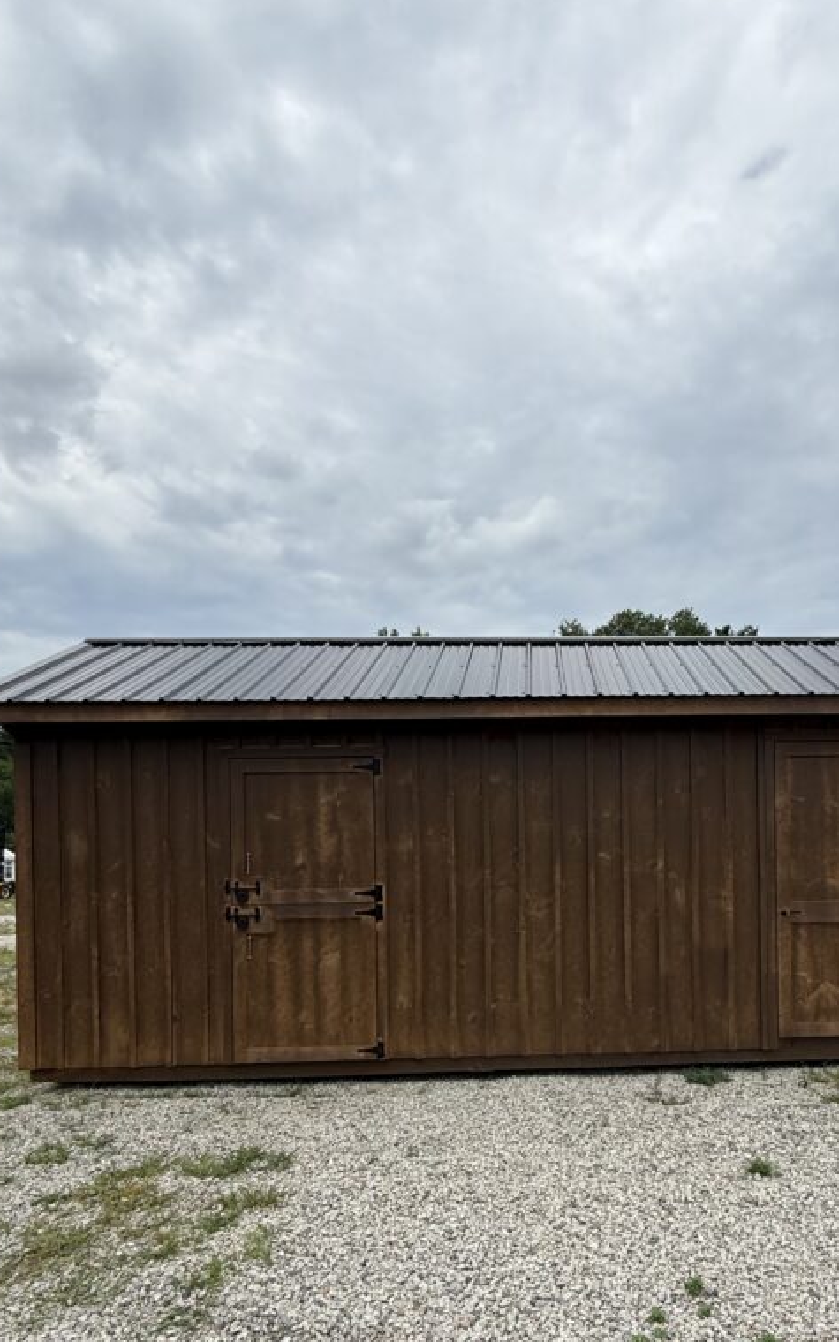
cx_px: 567
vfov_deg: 82.9
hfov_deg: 58.2
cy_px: 863
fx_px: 732
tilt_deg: +0.6
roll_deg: +0.9
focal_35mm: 20
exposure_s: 1/1745
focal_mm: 2.22
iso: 50
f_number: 2.2
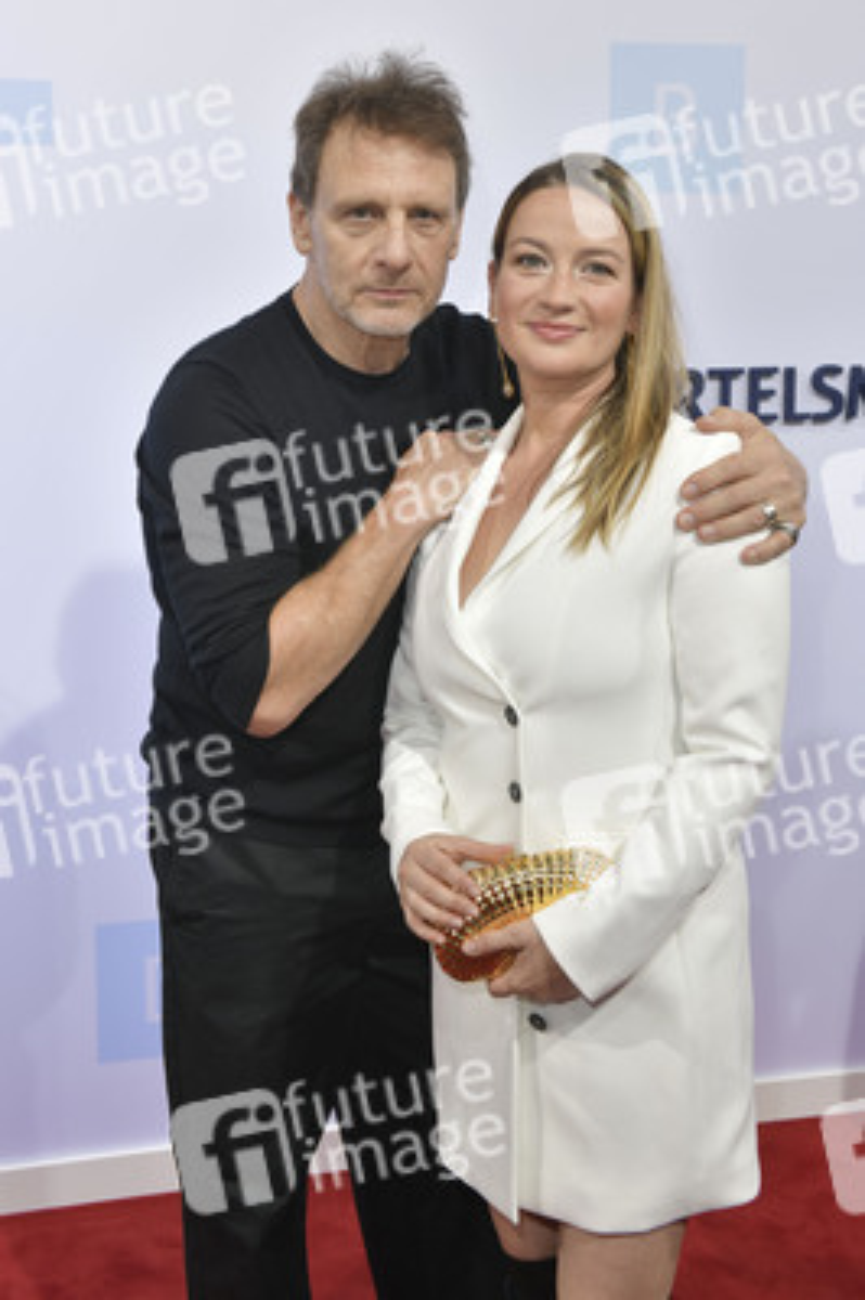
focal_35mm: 44
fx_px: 1588
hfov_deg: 30.5
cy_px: 650
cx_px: 432
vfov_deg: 44.5
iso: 320
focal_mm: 44
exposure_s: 1/160
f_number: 7.1
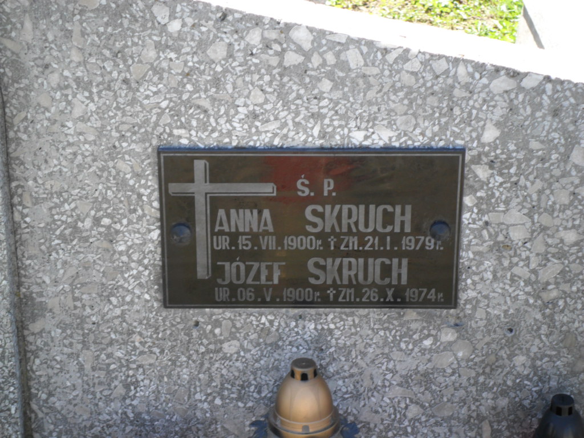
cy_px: 219
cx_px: 292
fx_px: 1822
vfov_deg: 13.7
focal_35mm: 108
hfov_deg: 18.2
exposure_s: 1/90
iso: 100
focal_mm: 19.6
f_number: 5
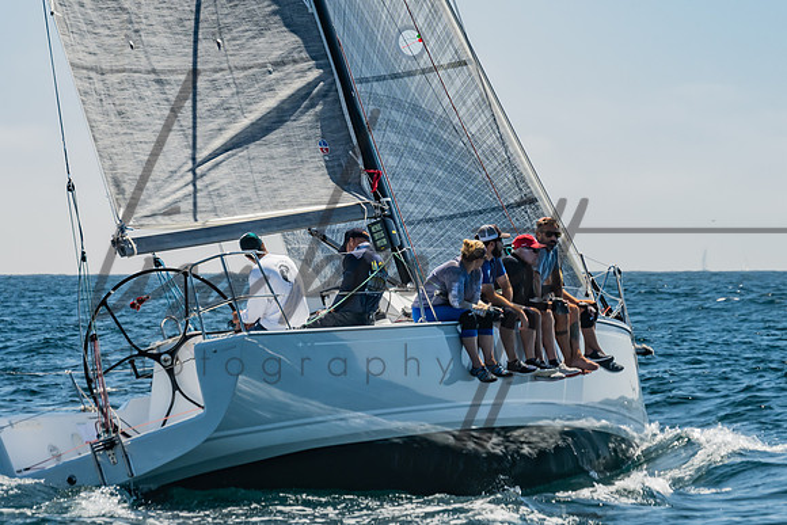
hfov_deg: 7.6
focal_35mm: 270
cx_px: 319
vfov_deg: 5.1
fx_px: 5909
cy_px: 189
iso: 160
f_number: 6.3
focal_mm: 145
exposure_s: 1/500
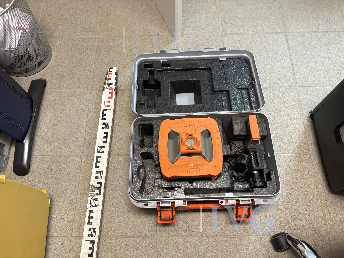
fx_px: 258
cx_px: 172
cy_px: 129
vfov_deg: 53.1
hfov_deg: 67.3
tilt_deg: -67.1
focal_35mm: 26
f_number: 1.6
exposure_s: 1/50
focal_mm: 5.96
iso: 200
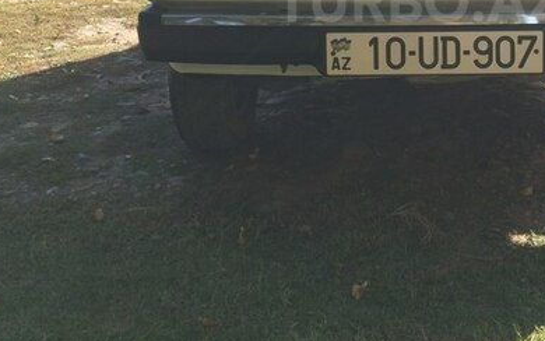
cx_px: 419
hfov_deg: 37.7
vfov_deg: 23.8
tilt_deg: -8.6
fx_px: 773
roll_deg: -1.1
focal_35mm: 52
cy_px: 1
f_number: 2.2
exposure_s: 1/733
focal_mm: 4.15
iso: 32
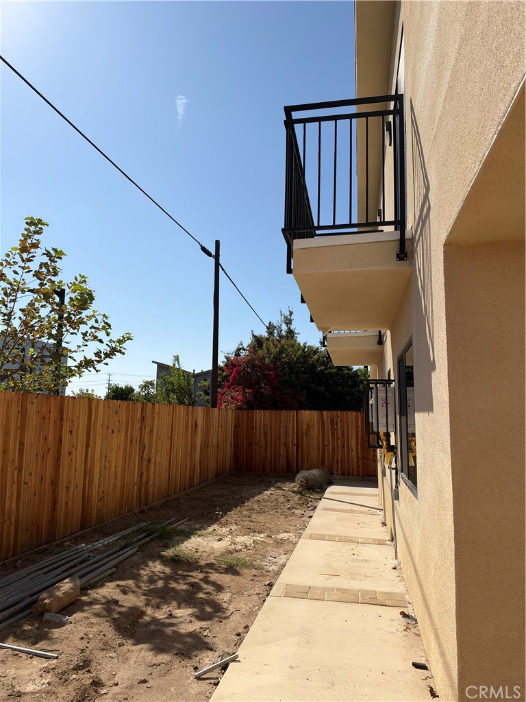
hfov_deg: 56.8
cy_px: 351
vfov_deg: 71.6
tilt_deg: +8.4
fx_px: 486
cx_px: 263
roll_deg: -0.9
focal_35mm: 24
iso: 64
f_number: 1.8
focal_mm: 6.93
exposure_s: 1/7143
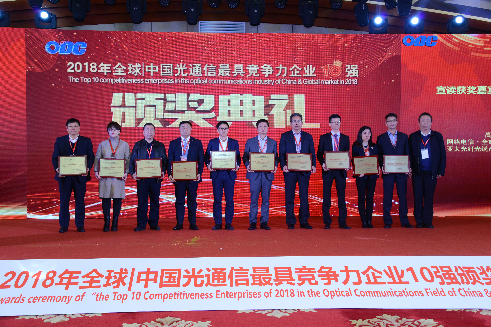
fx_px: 518
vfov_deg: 35.1
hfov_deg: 50.7
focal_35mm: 38
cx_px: 246
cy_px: 164
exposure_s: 1/60
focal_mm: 38
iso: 1250
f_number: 5.6
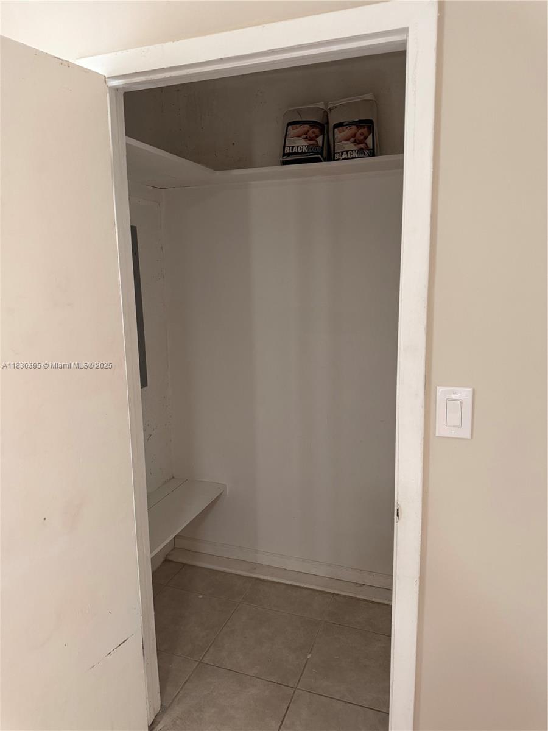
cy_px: 366
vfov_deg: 71.6
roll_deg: +1.3
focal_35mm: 24
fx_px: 507
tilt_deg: -7.5
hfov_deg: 56.8
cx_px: 274
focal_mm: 6.76
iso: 200
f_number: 1.78
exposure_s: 1/104
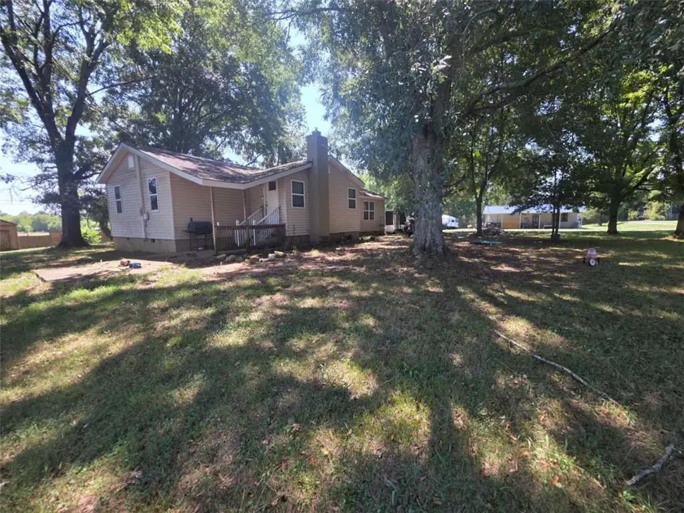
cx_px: 342
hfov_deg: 106.2
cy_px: 256
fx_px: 257
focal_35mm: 13
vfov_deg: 89.9
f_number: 1.9
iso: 40
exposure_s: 1/321
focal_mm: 2.2
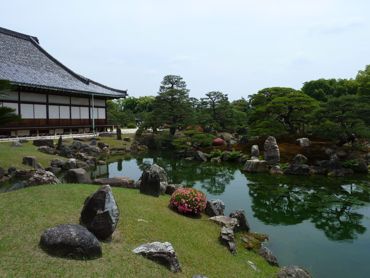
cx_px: 185
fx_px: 267
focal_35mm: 25
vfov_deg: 54.9
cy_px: 139
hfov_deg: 69.4
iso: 80
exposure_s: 1/500
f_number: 5
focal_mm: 4.1
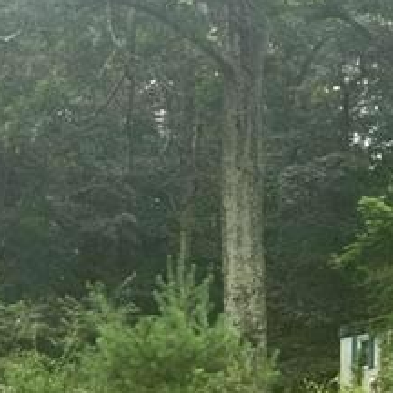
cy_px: 429
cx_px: 340
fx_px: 1747
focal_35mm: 136
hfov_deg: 12.8
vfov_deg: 12.6
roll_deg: -0.9
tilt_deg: +1.7
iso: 25
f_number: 2
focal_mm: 6
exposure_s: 1/160
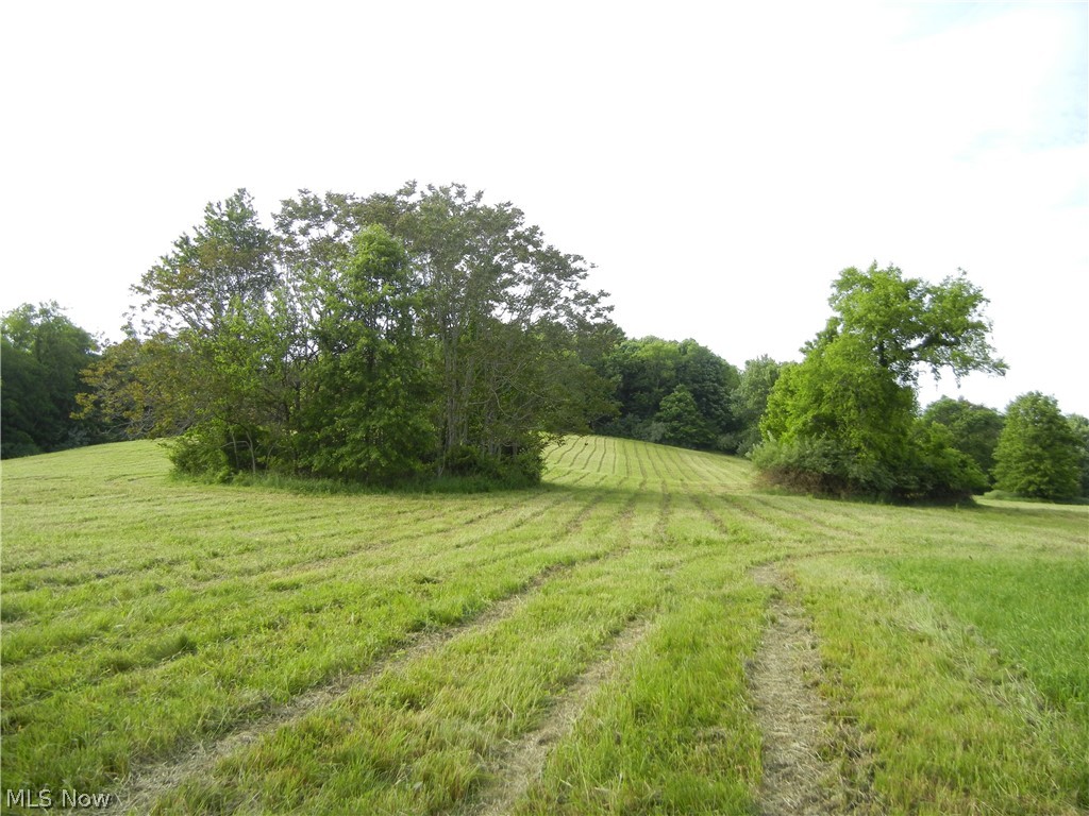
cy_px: 408
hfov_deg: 60.0
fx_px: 944
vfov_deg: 46.8
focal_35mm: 30
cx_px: 544
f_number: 3.5
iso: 160
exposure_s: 1/454
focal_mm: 5.4
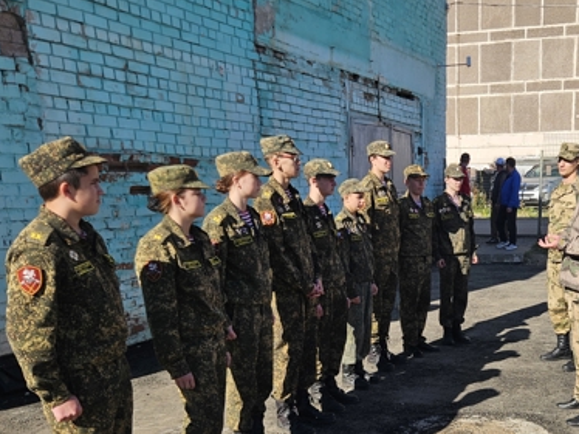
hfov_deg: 44.0
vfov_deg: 33.8
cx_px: 448
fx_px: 685
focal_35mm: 41
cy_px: 360
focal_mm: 5.4
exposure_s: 1/1606
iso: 25
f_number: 1.8
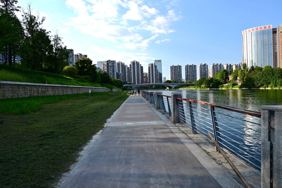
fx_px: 188
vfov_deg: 53.1
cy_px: 94
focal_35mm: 24
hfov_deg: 73.7
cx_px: 141
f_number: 8
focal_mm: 24
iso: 160
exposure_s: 1/125
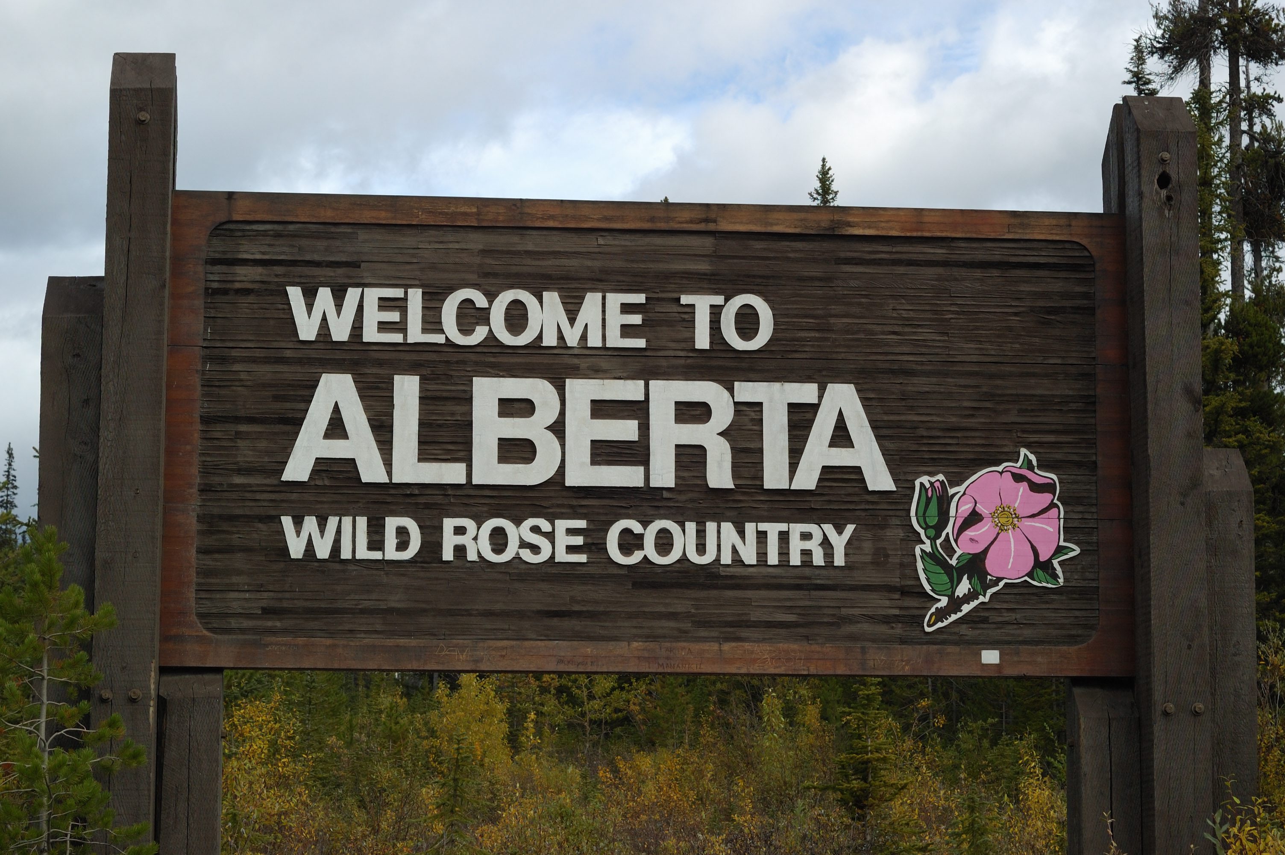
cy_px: 428
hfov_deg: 27.0
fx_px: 2675
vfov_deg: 18.1
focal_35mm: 75
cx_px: 642
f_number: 8
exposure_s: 1/500
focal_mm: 50
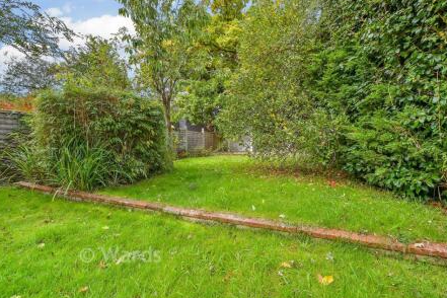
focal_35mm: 27
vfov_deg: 47.9
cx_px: 236
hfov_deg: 67.3
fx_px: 335
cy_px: 144
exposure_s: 1/60
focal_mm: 17
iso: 160
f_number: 8
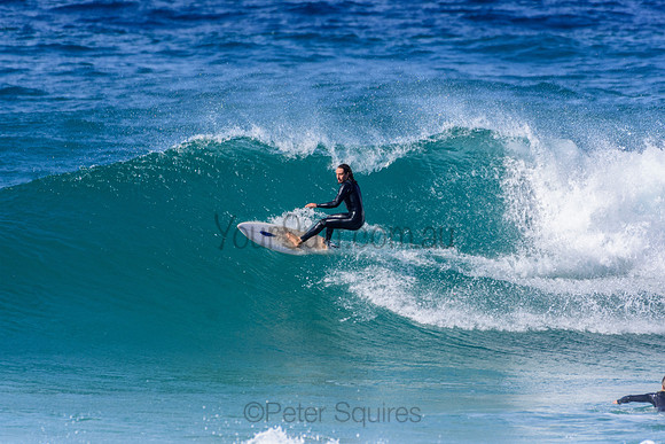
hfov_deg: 2.7
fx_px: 13857
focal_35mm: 750
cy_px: 222
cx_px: 332
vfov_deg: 1.8
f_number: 5.6
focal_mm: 500
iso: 320
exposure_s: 1/2000
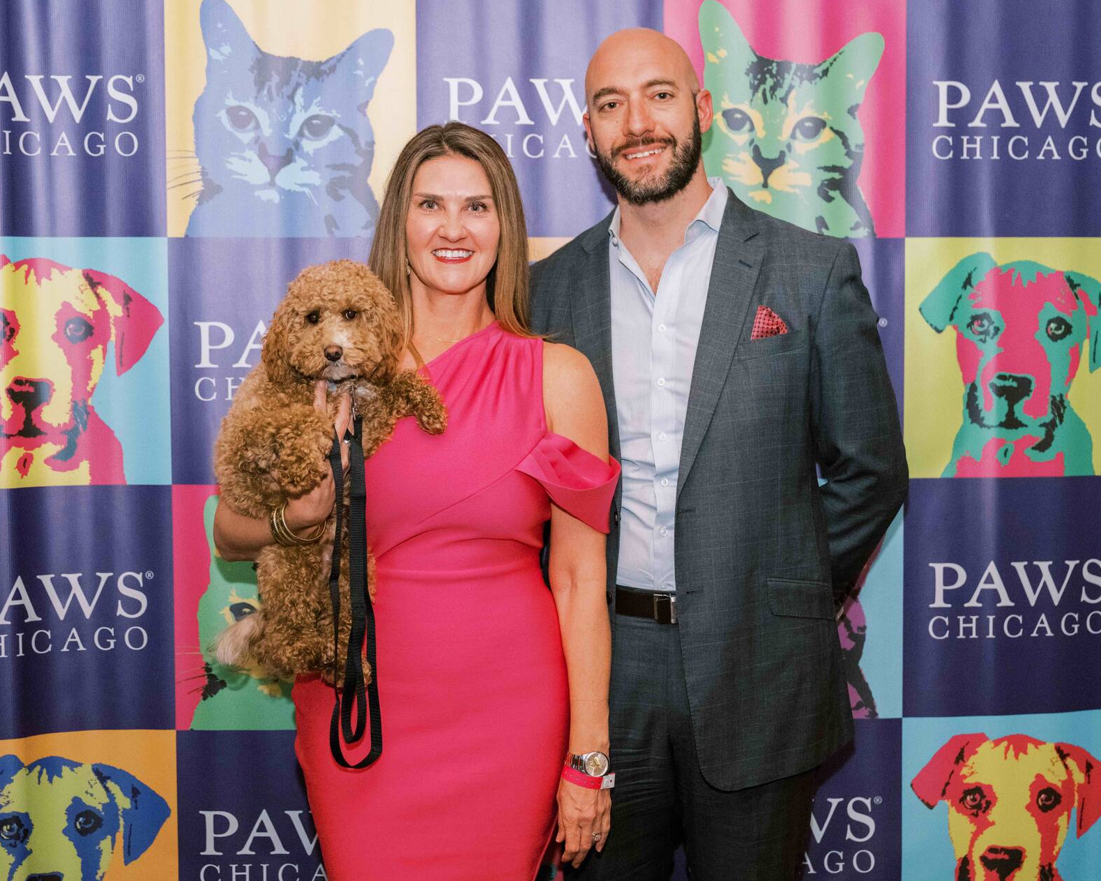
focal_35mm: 64
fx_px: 2085
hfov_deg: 29.6
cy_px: 440
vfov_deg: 23.8
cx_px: 586
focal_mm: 55
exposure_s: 1/100
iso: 3200
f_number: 2.8
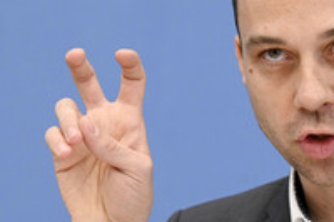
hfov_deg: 6.7
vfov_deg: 4.5
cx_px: 353
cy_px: 115
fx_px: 2827
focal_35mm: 305
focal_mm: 135
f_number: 6.3
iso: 4000
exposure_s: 1/500
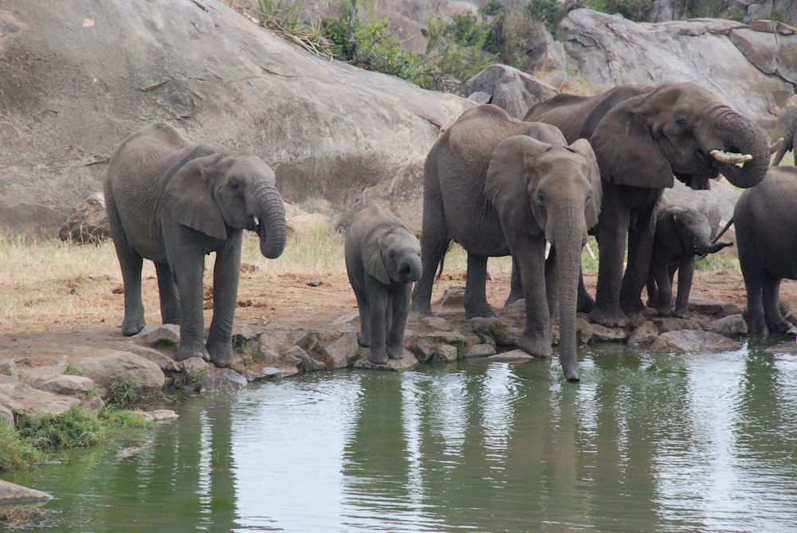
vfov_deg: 6.8
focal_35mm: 202
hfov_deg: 10.1
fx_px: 4488
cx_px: 398
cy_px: 266
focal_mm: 135
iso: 1600
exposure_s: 1/1000
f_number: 8
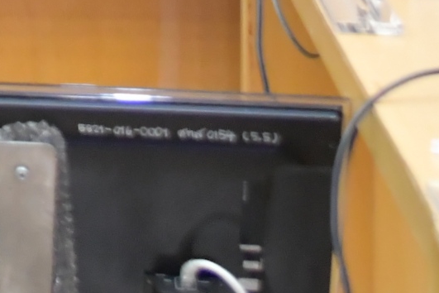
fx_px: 2658
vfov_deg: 5.9
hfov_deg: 9.2
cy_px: -592
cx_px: -225
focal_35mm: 218
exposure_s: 1/200
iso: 2500
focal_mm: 34
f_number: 4
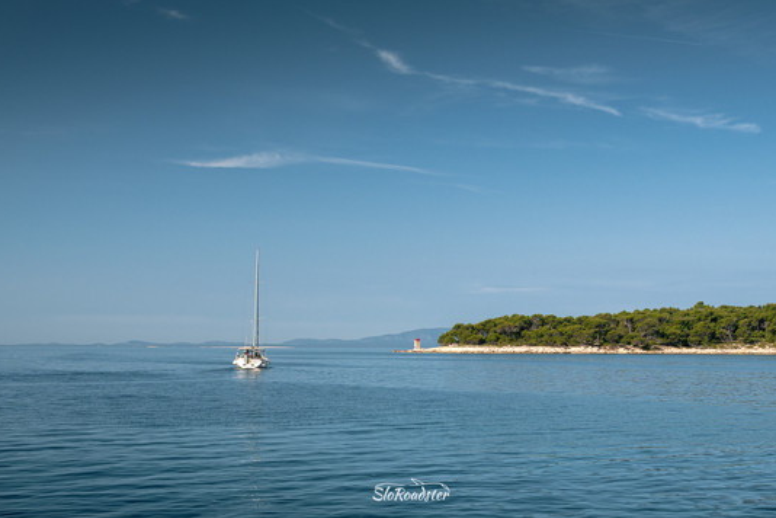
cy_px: 270
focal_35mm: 55
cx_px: 404
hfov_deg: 36.2
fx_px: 1185
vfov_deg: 24.6
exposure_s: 1/160
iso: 100
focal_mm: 30
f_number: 10
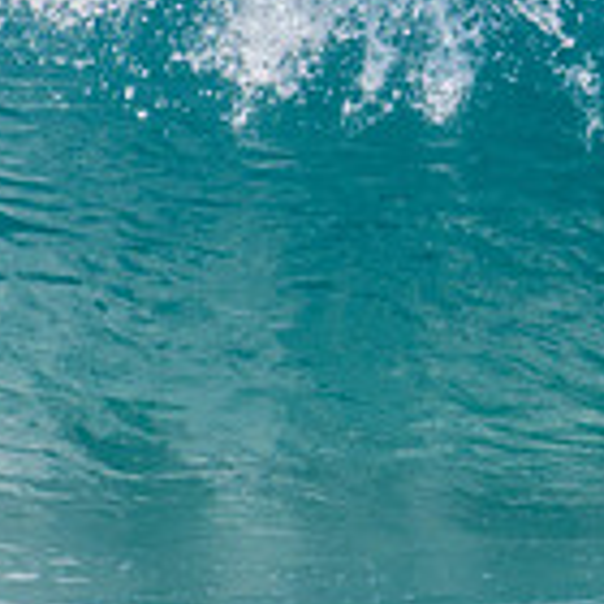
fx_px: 51978
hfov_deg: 0.7
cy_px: 145
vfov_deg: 0.7
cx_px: 1182
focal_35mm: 2633
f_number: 5.6
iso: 400
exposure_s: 1/2000
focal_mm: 500
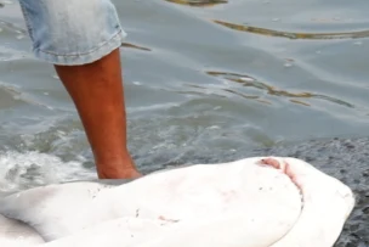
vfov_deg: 2.8
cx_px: -257
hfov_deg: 4.1
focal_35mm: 497
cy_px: 232
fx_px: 5096
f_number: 5.2
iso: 250
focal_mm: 84.8
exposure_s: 1/125
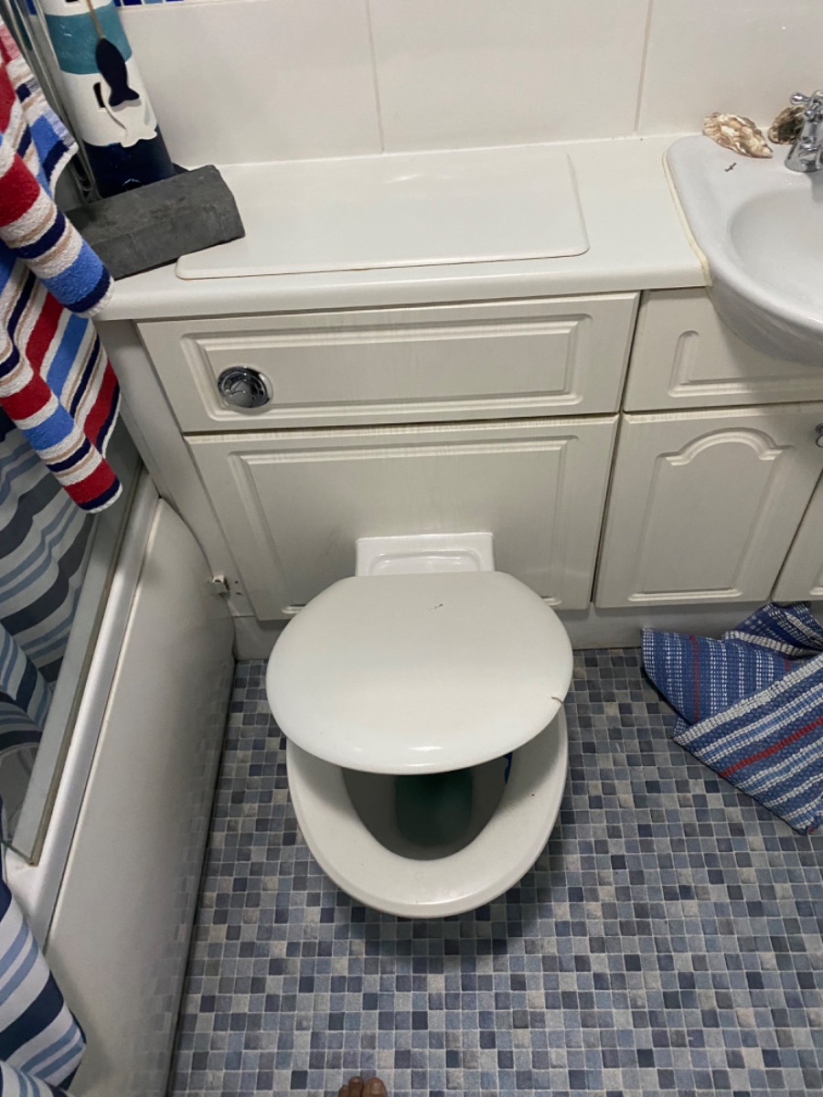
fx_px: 824
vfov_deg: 67.3
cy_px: 548
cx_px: 412
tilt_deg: -48.6
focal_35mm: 26
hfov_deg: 53.1
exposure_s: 1/50
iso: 400
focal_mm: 4.25
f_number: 1.8
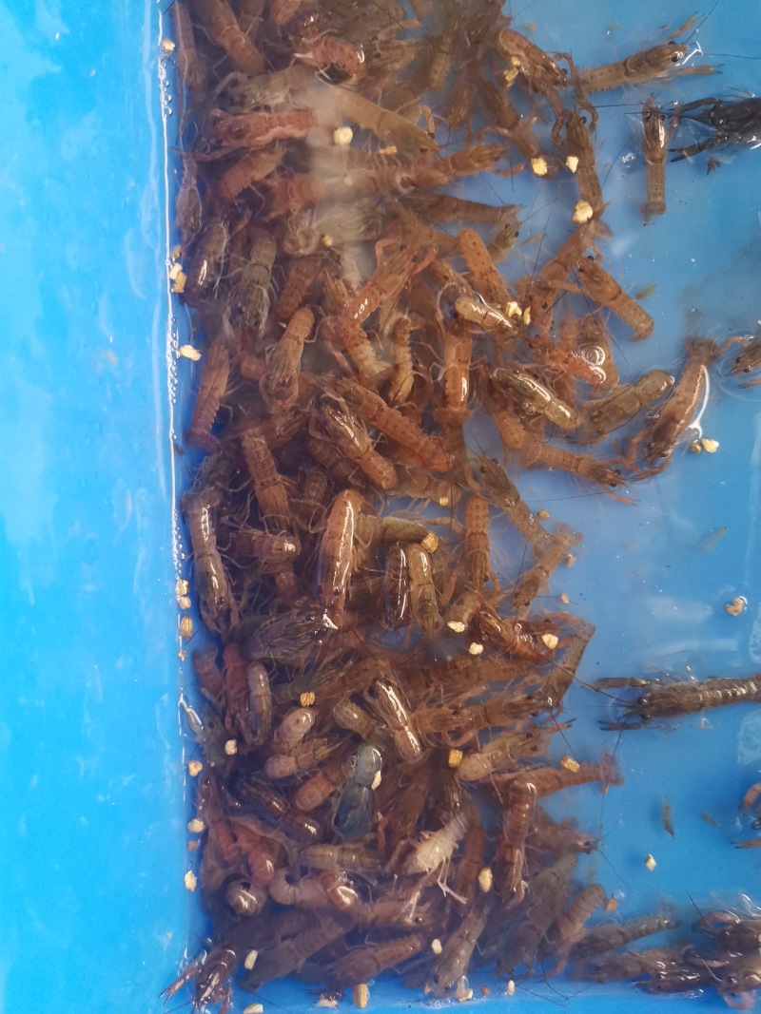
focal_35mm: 26
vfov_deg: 67.3
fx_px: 762
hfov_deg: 53.1
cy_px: 507
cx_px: 380
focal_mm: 5.5
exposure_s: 1/40
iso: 400
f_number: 1.8
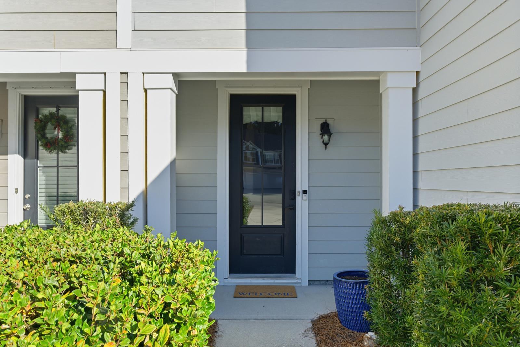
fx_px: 361
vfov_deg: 51.3
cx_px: 260
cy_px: 174
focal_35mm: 25
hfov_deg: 71.5
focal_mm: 25
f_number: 8
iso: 500
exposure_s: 1/8000
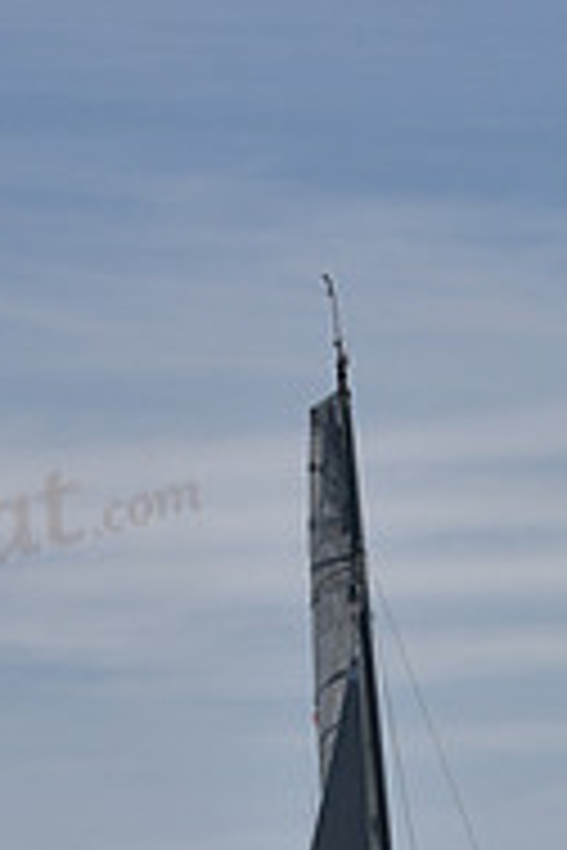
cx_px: 434
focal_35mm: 400
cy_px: 1147
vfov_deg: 5.1
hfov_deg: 3.4
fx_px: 9449
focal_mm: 130
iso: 250
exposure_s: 1/800
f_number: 8
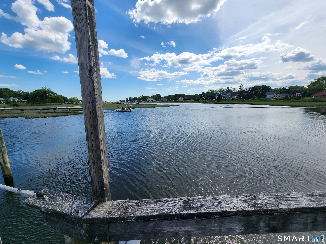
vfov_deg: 89.9
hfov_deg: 106.2
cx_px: 163
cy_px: 122
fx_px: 122
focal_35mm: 13
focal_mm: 2.2
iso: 50
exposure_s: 1/2140
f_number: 2.2
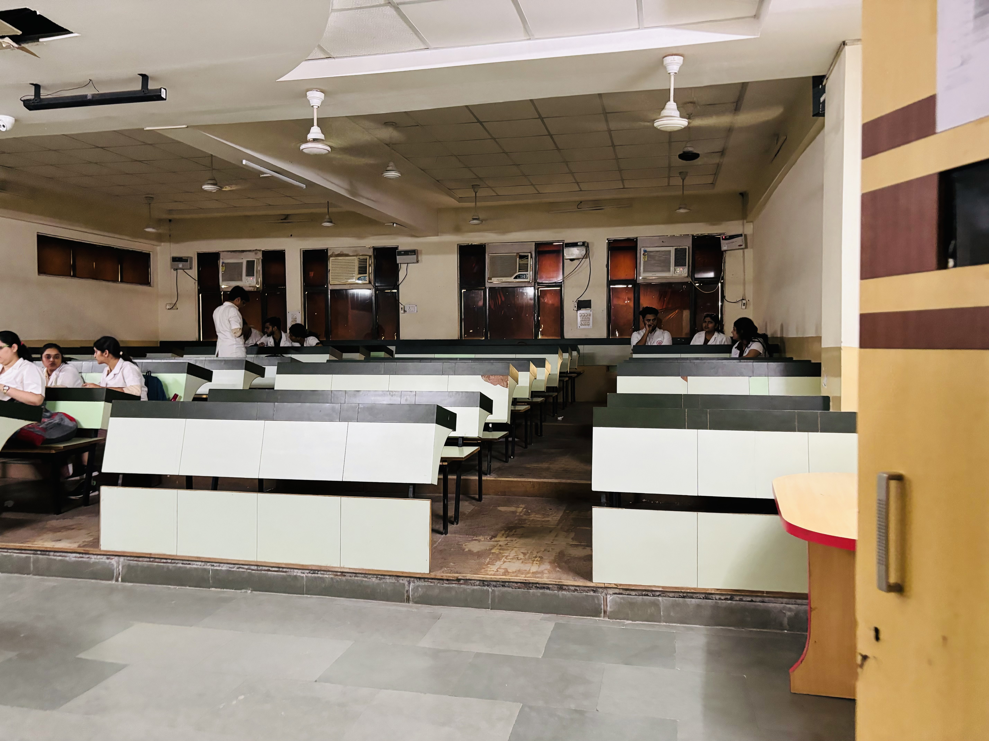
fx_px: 743
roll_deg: -1.7
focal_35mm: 26
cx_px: 494
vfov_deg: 53.1
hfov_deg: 67.3
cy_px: 370
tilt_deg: -1.1
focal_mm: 5.96
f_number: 1.6
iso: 500
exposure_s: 1/33
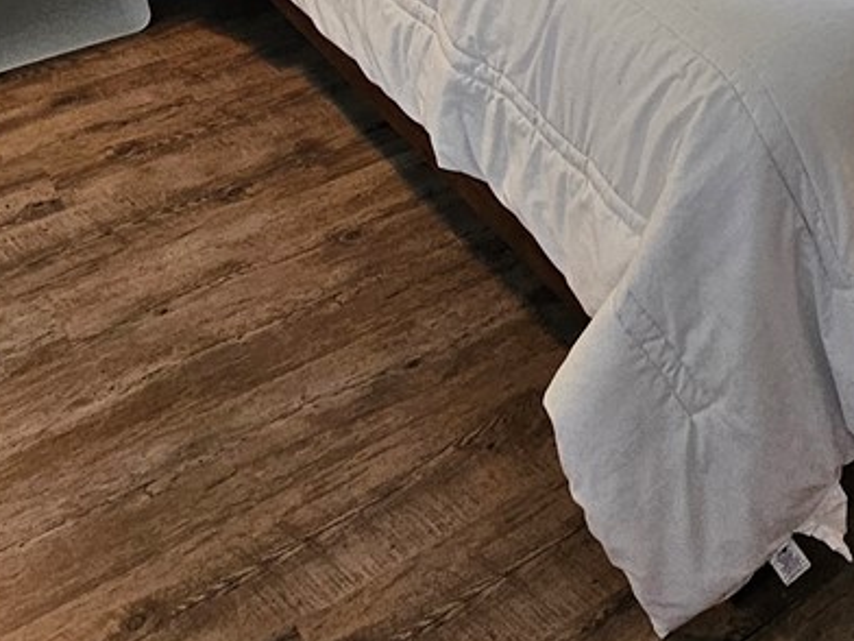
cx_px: 669
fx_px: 1308
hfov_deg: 35.2
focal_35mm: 53
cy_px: -473
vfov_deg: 20.5
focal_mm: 2.2
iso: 250
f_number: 2.2
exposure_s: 1/60
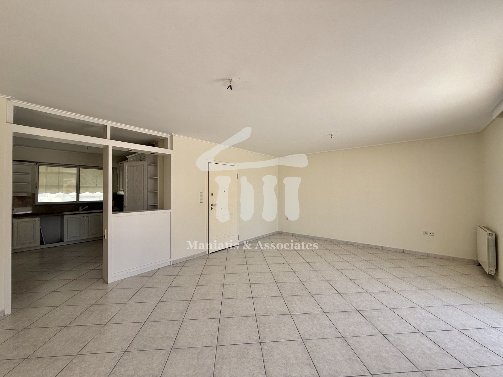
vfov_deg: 85.7
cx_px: 252
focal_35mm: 14
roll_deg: -0.7
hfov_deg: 102.1
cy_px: 188
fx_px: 203
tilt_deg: +0.3
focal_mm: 2.22
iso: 50
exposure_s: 1/361
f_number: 2.2
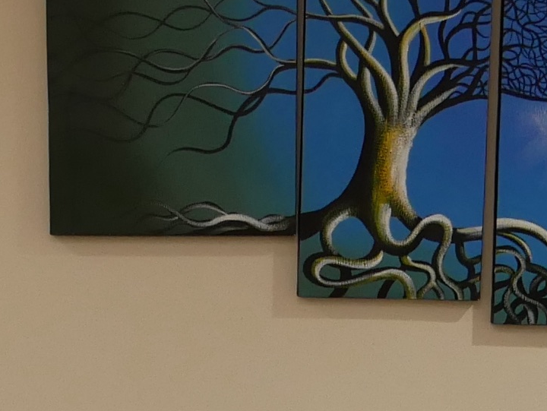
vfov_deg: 9.2
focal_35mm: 153
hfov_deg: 12.9
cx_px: 345
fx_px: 2419
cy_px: 792
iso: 640
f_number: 3.5
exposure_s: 1/60
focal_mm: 12
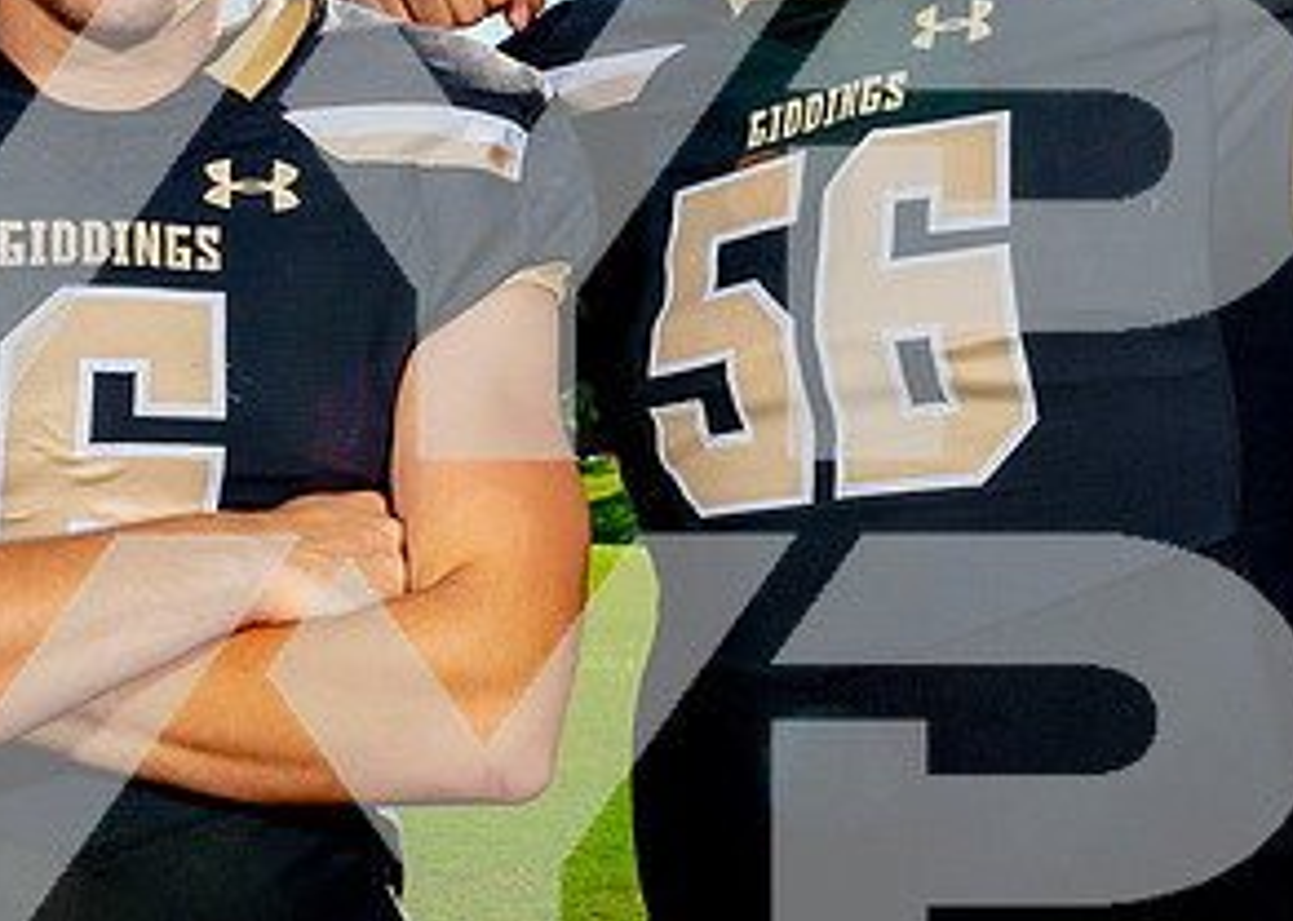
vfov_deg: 22.8
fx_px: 2275
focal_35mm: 62
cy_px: 340
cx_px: 643
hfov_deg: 31.7
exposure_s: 1/125
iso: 100
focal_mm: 24
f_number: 11
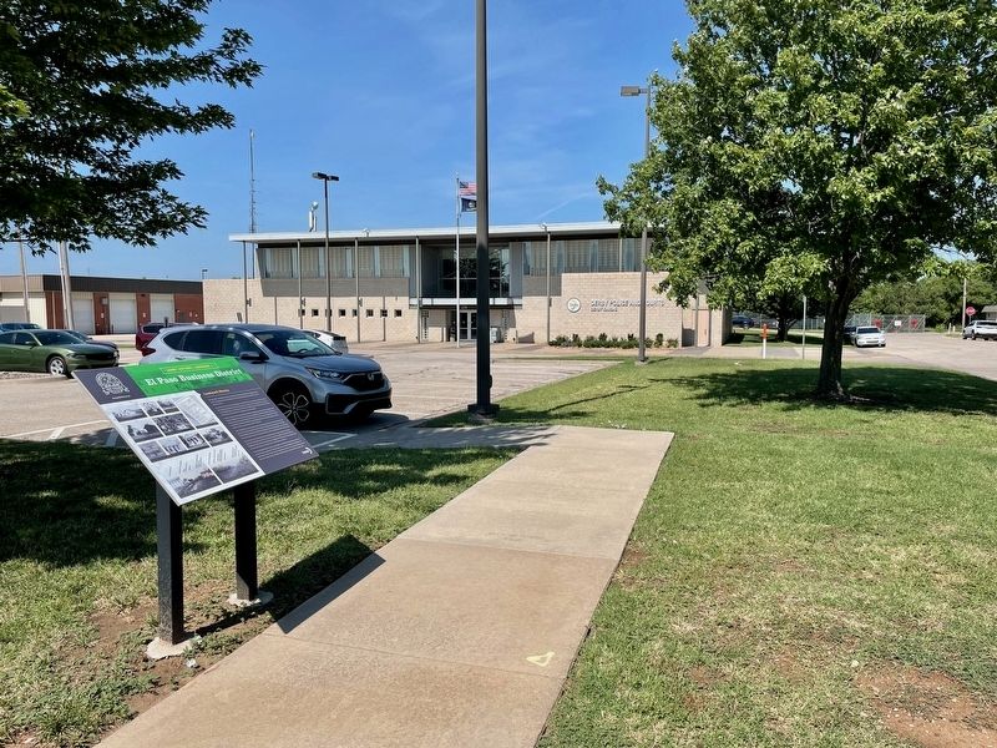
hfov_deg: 67.3
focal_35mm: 26
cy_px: 374
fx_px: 749
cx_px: 498
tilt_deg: -4.8
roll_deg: +0.4
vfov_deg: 53.1
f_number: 1.6
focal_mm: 4.2
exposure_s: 1/4292
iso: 32
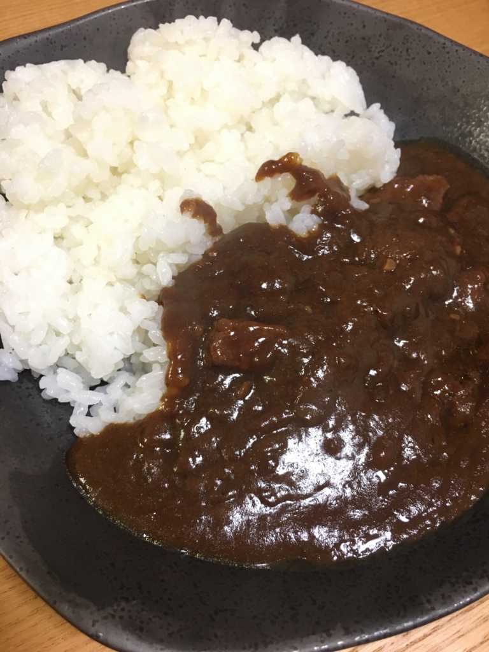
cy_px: 326
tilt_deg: -63.7
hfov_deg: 48.2
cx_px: 244
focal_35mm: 29
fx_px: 546
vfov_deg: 61.7
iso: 160
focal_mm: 4.15
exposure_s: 1/30
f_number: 2.2
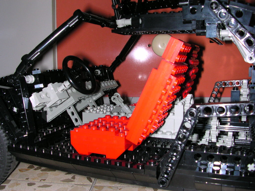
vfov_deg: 38.7
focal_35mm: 37
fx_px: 273
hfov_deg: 50.1
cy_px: 96
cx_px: 128
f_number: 4.5
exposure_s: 1/60
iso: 100
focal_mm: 5.6
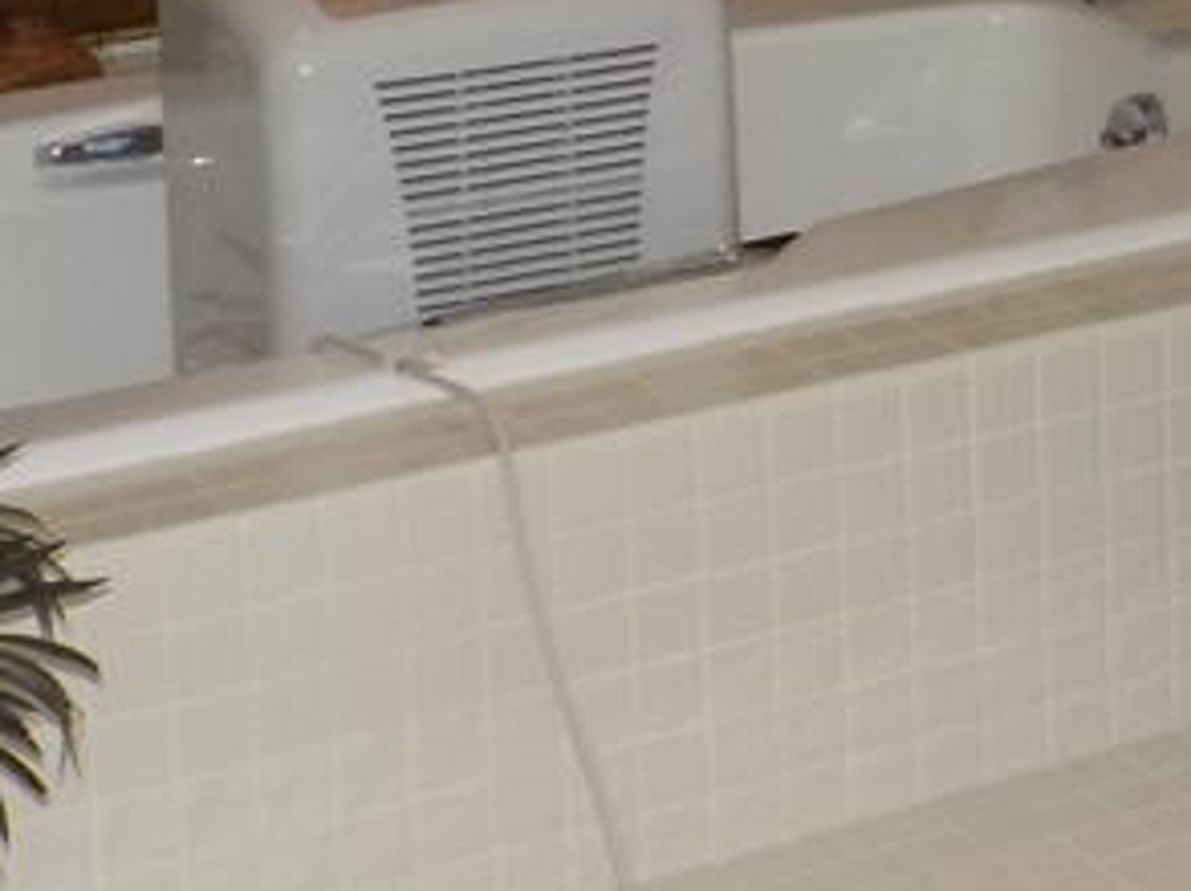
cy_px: -427
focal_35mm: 119
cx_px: 1333
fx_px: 4089
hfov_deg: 16.1
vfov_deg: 11.9
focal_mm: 6.1
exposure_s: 1/30
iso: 200
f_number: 3.4
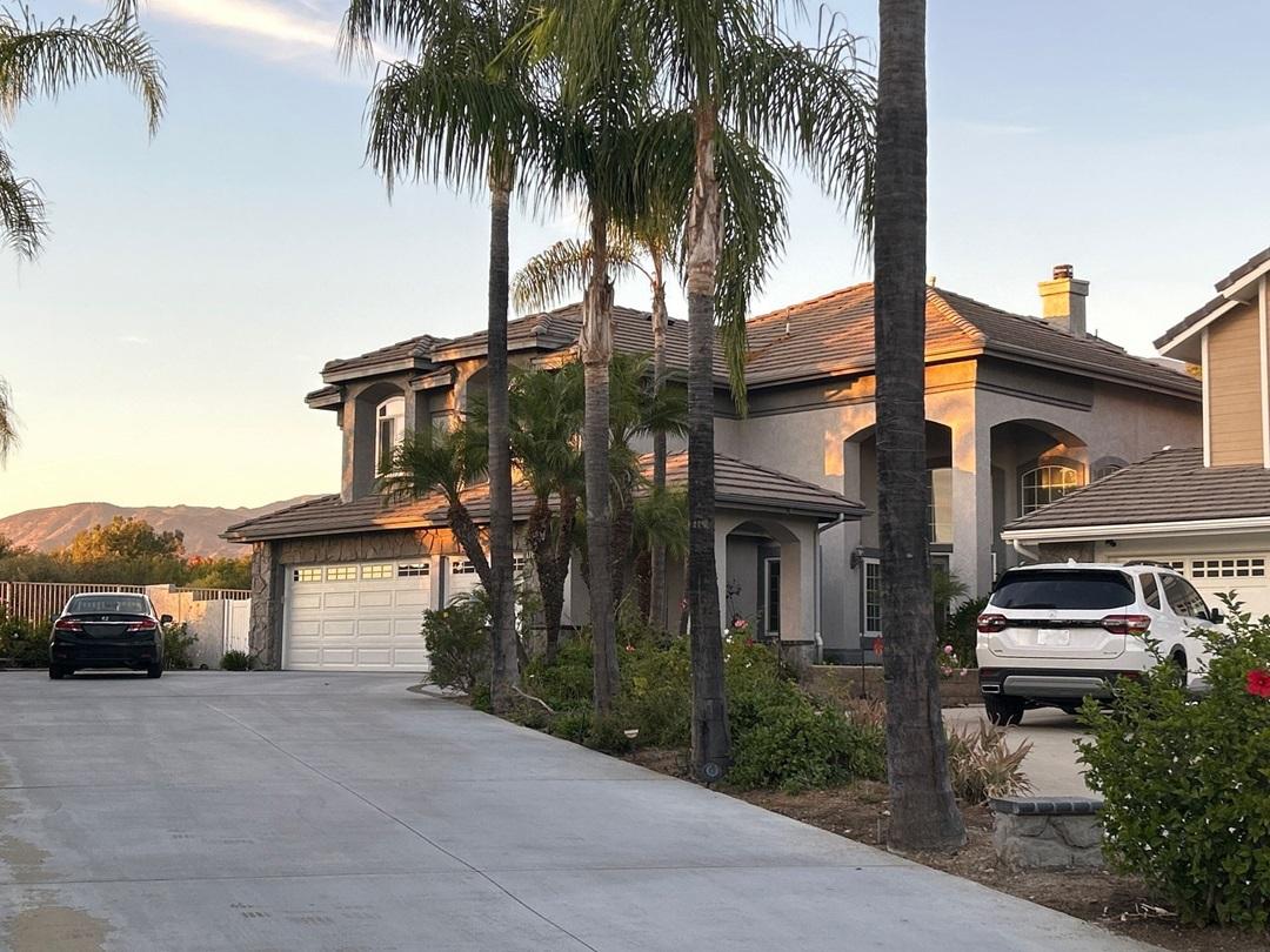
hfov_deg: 40.4
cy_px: 476
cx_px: 635
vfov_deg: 30.9
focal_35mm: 47
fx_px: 1724
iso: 50
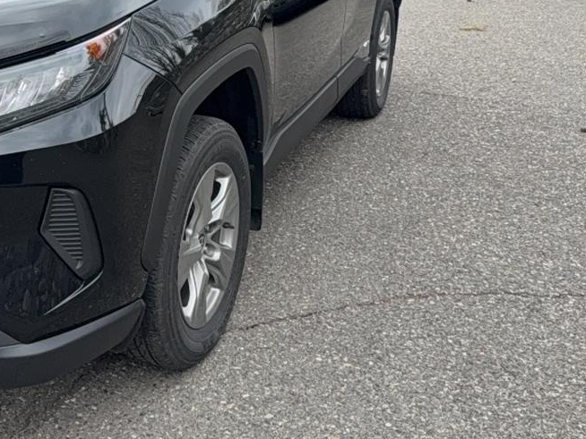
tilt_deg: -14.0
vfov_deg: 30.5
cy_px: 124
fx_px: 795
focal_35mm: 47
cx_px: 32
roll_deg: -0.1
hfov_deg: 37.2
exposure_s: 1/1133
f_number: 1.78
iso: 50
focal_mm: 6.76
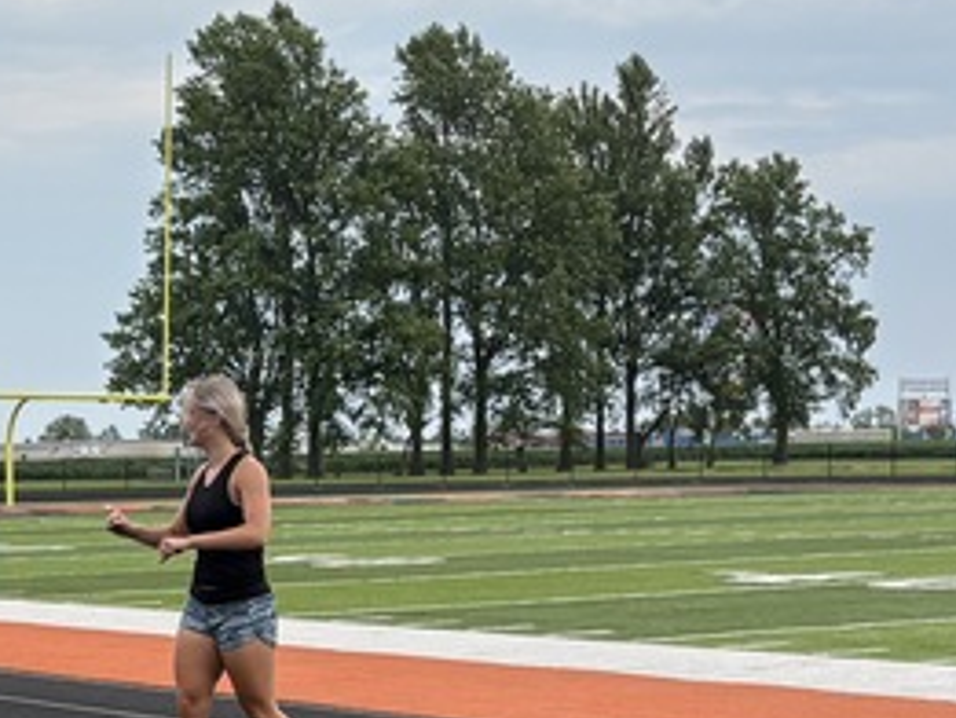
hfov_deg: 18.8
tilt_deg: -5.2
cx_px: 40
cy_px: 711
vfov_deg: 14.3
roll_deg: +1.0
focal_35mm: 102
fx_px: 2818
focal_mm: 5.96
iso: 50
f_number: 1.6
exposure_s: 1/1667
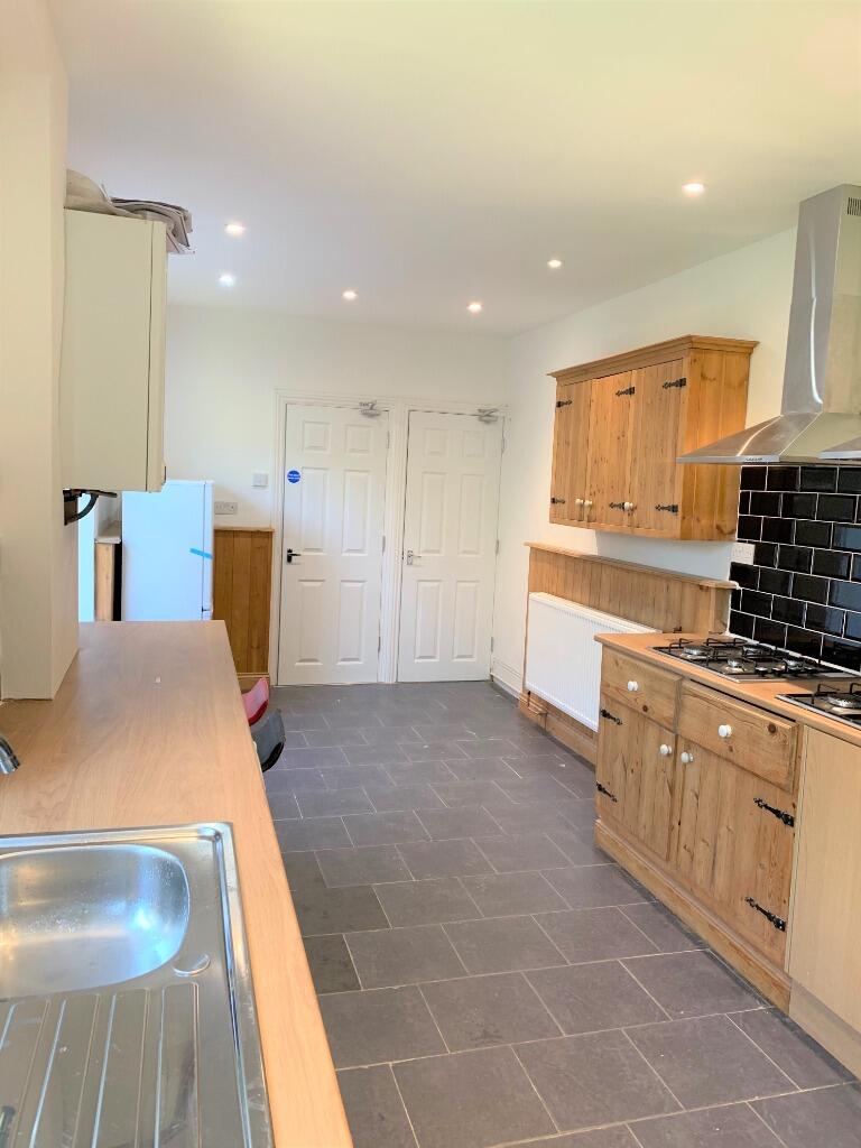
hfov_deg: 53.1
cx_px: 430
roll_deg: -2.7
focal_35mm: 26
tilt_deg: -5.3
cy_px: 574
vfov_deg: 67.3
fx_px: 862
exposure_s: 1/50
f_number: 1.8
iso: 80
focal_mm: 4.25
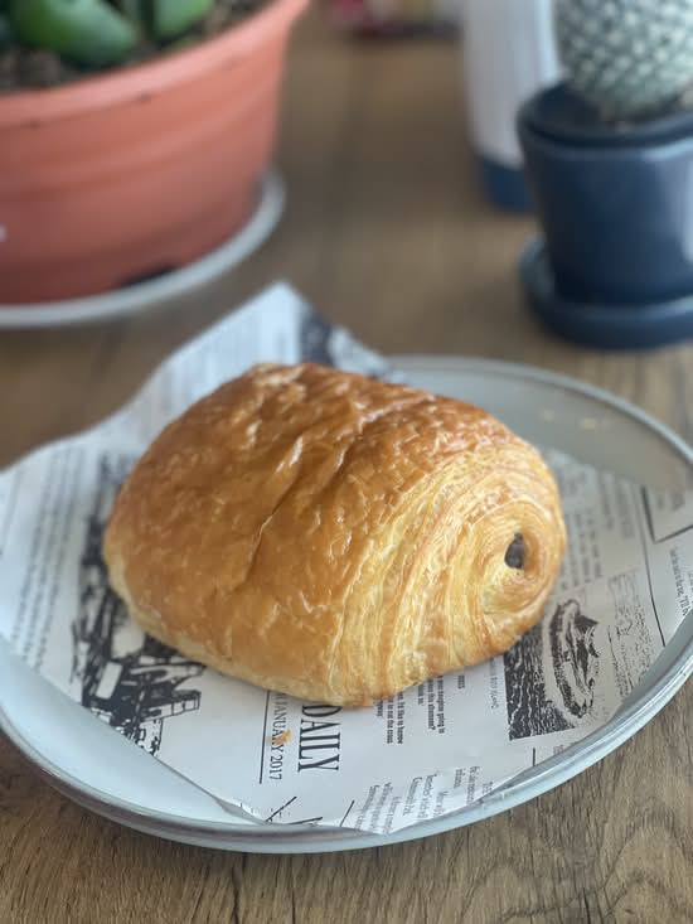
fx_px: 1708
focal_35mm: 64
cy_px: 462
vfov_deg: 30.3
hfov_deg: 22.9
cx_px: 346
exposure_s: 1/100
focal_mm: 7.5
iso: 125
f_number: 2.2
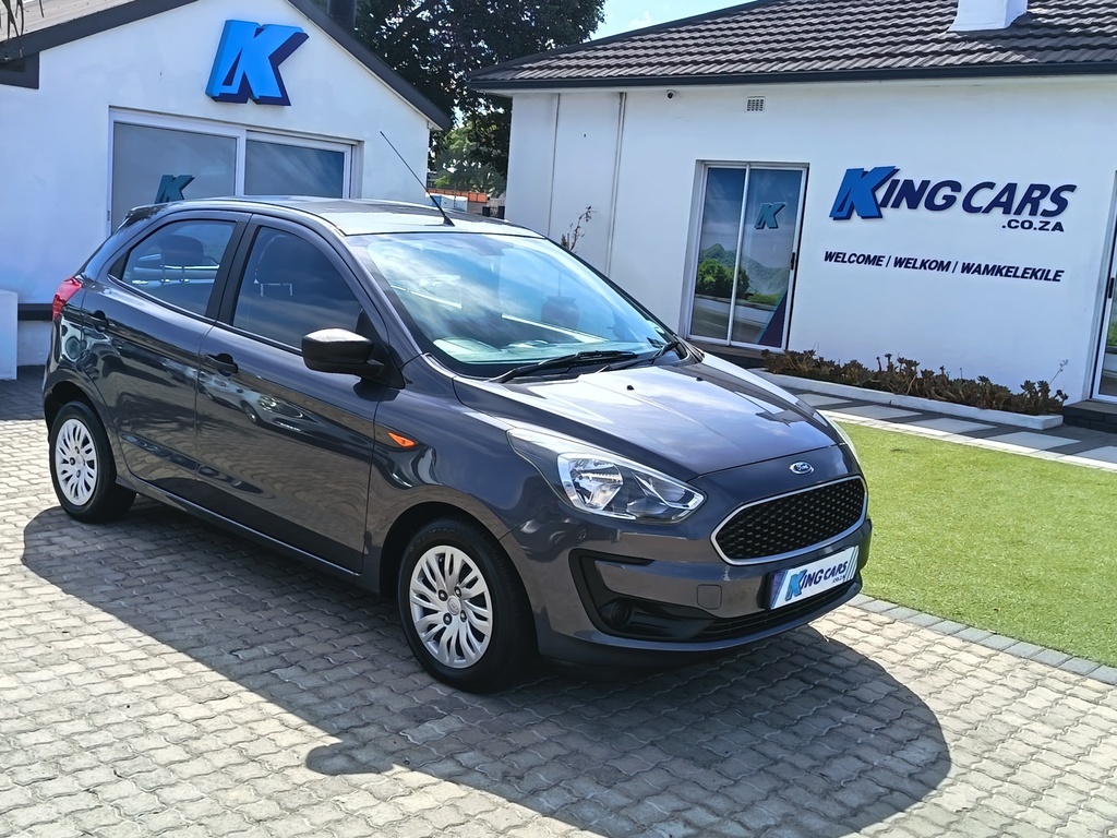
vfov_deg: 38.7
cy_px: 419
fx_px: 1194
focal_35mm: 37
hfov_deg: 50.1
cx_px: 558
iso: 100
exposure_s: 1/532
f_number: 1.75
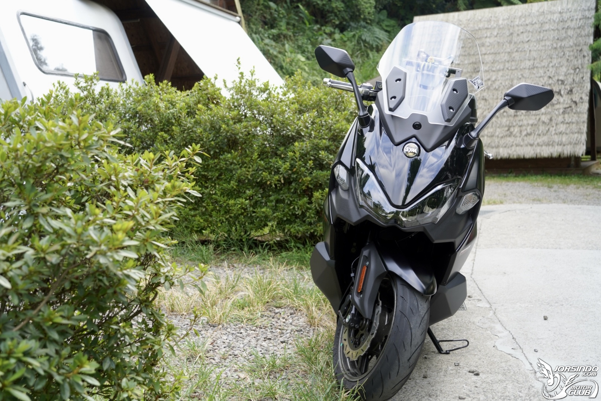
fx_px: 668
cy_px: 200
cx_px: 300
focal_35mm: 40
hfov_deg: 48.4
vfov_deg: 33.5
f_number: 5
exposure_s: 1/60
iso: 200
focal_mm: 40
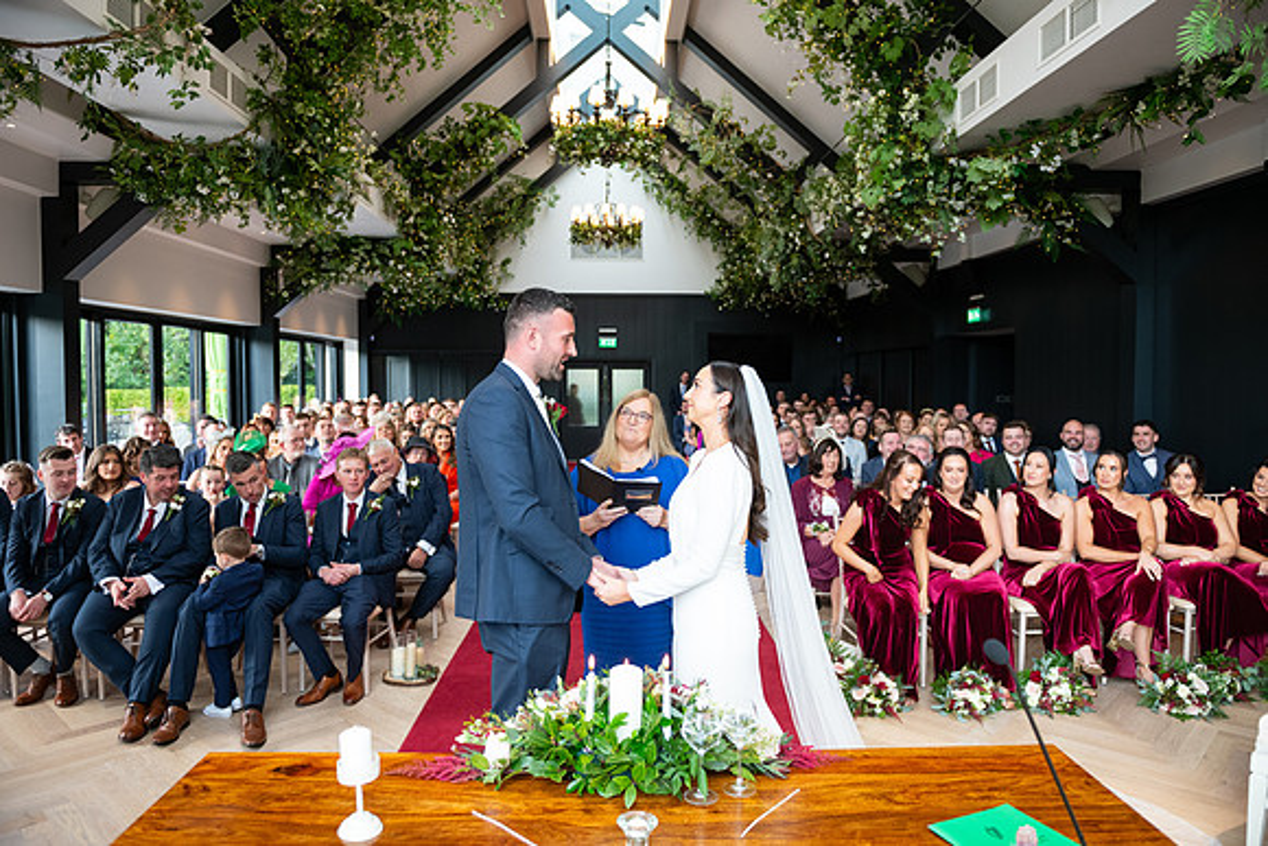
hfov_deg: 73.7
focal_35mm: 24
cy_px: 423
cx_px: 634
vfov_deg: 53.2
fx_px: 845
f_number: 3.5
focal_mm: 24
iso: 640
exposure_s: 1/160
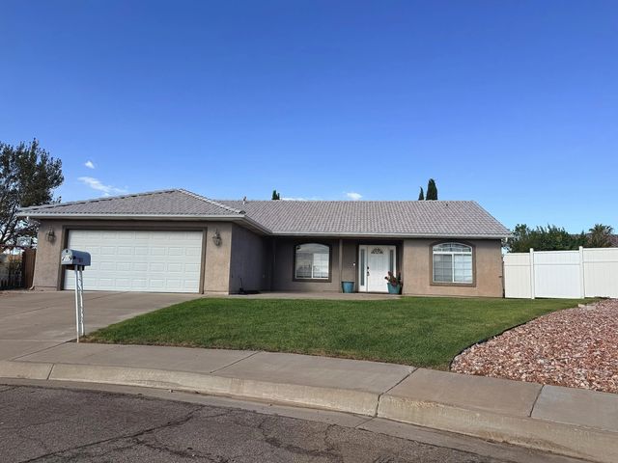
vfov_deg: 56.8
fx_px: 428
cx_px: 309
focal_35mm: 24
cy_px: 232
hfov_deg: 71.6
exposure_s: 1/3953
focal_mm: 6.76
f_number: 1.78
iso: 80
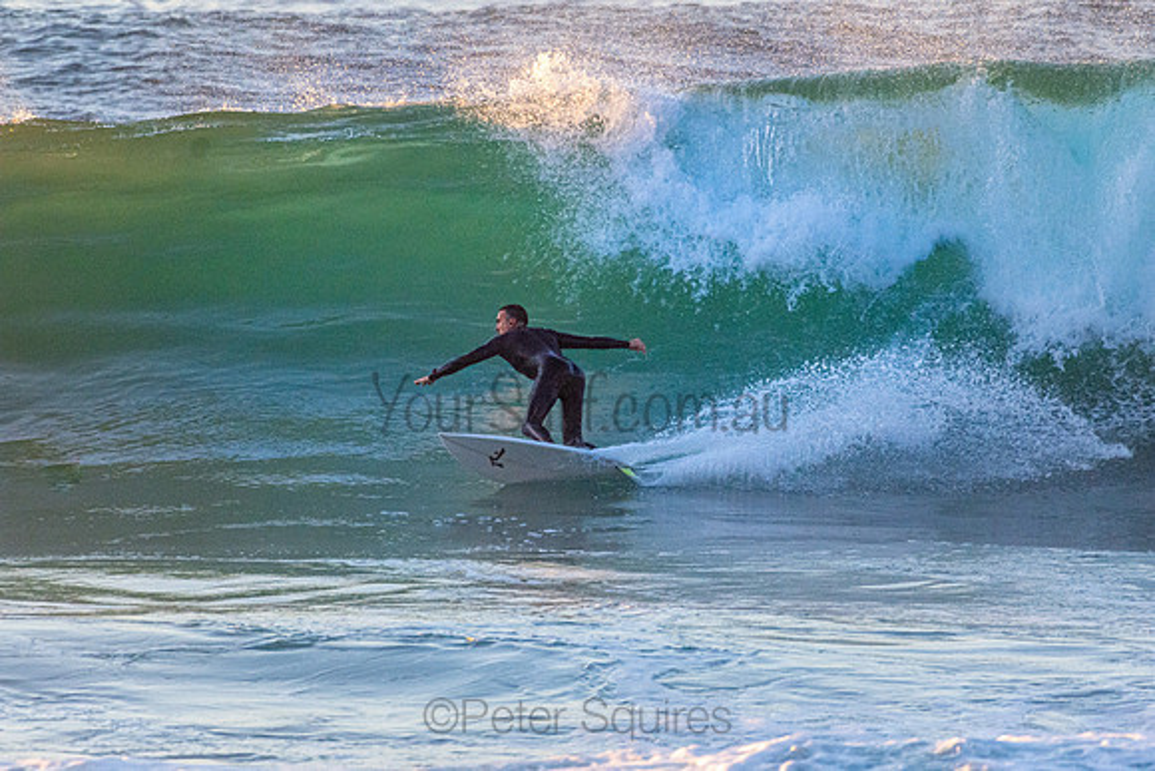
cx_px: 578
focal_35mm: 750
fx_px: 24067
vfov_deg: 1.8
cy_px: 386
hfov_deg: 2.7
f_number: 5.6
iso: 1800
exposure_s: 1/1600
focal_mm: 500
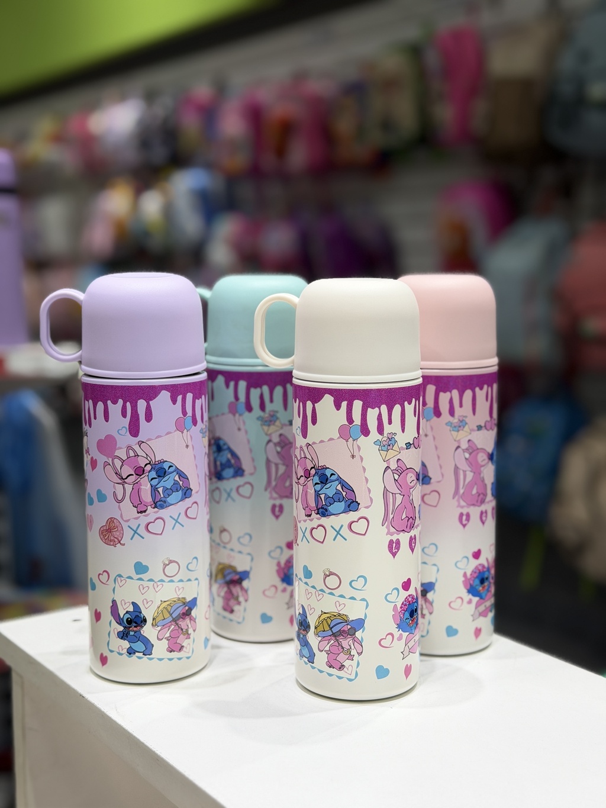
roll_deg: -0.4
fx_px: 1120
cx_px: 303
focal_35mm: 48
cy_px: 404
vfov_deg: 39.7
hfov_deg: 30.3
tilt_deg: -8.2
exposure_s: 1/100
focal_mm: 6.76
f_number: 1.78
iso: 64
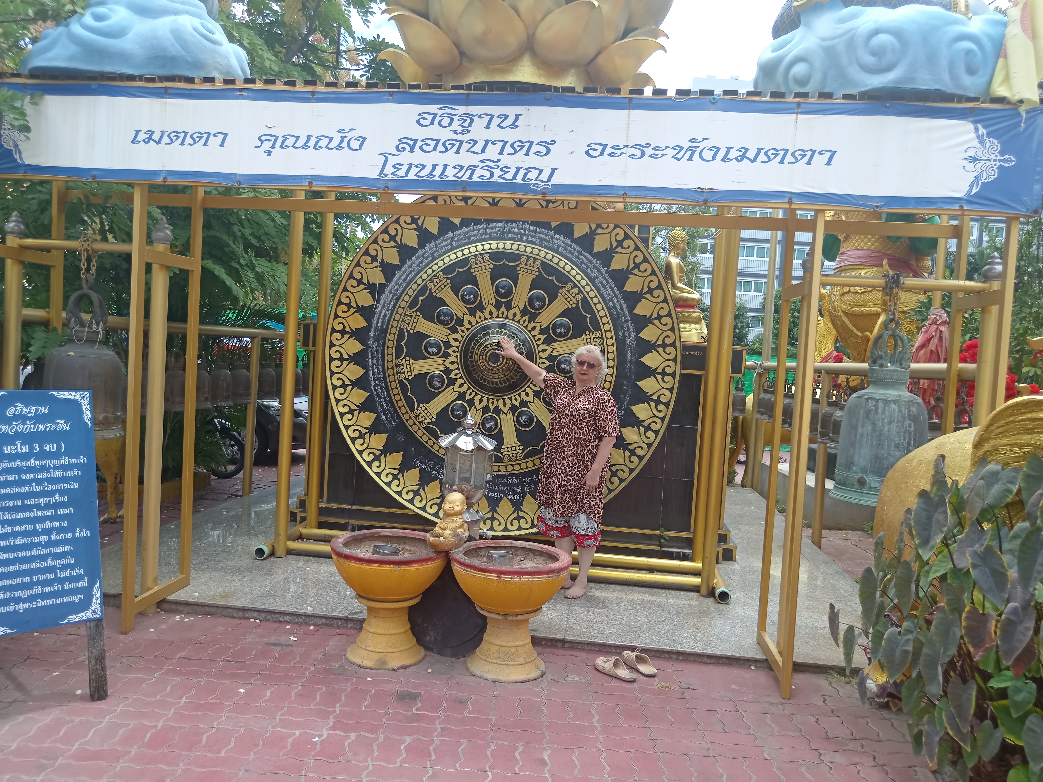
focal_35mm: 27
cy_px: 391
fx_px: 814
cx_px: 522
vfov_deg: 51.4
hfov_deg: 65.3
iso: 101
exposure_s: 1/474
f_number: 1.9
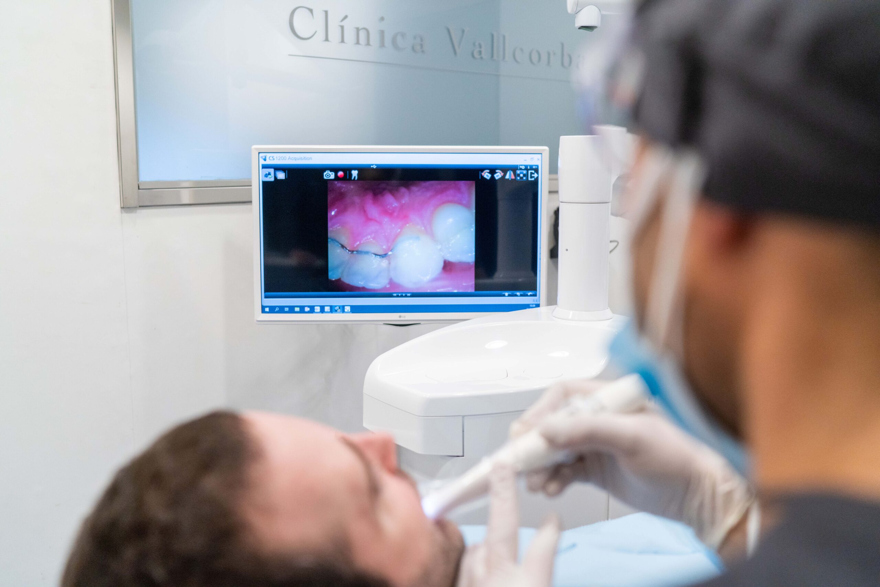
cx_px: 440
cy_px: 294
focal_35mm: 35
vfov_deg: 37.9
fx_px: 856
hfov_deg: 54.4
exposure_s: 1/500
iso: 1000
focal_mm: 35
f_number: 3.2
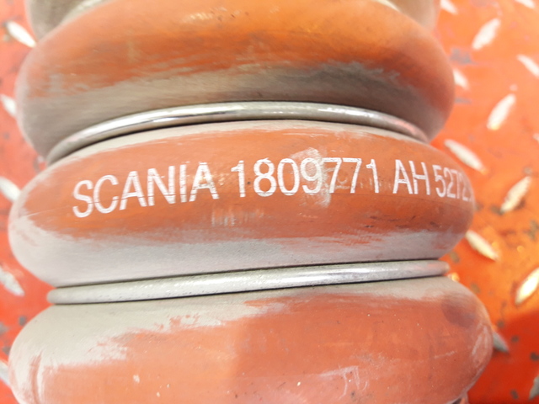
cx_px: 270
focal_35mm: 28
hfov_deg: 63.4
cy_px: 202
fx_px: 436
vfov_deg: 49.7
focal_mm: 3.7
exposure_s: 1/33
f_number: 1.9
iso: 125
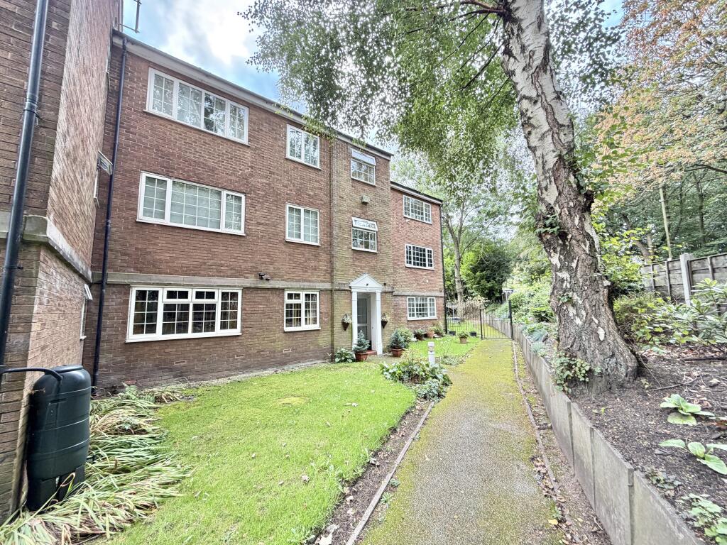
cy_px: 272
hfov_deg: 102.1
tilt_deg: +9.0
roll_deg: +0.5
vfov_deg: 85.7
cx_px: 364
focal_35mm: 14
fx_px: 294
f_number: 2.2
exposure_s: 1/121
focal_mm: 2.22
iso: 125
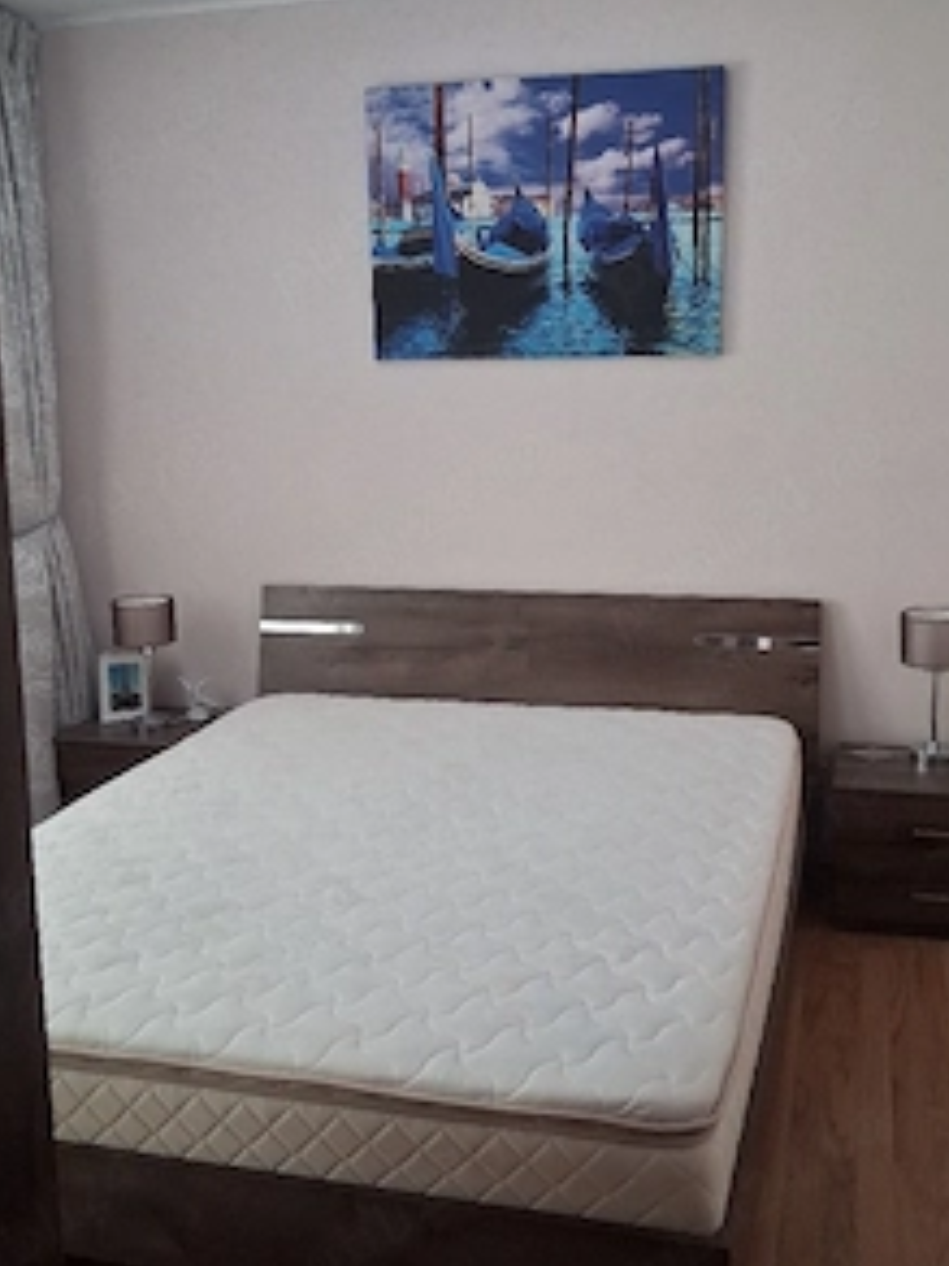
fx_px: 1352
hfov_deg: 38.7
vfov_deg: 50.1
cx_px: 494
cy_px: 585
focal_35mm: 37
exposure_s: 1/50
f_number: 1.8
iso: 320
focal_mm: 4
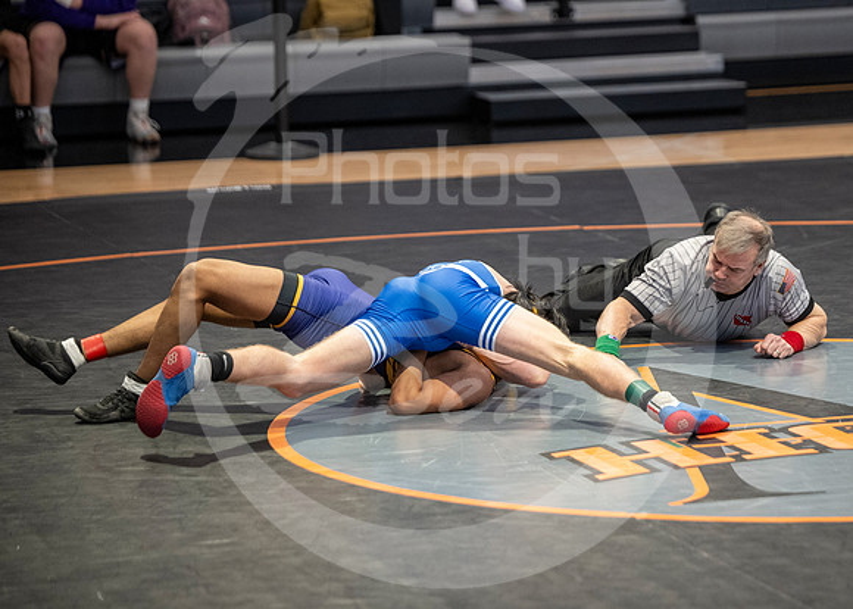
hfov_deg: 11.6
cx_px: 514
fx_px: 4190
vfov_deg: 8.3
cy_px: 281
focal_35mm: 173
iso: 3200
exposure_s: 1/1000
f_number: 2.8
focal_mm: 135
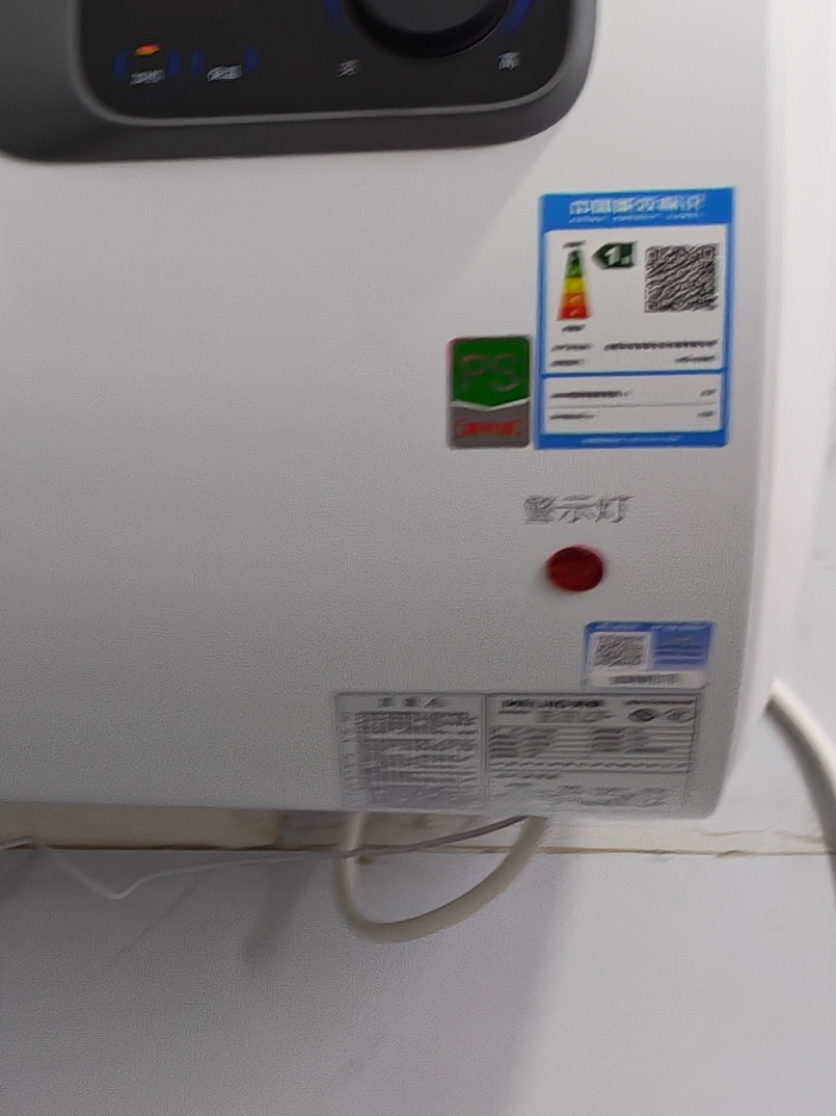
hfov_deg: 13.3
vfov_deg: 19.1
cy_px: 594
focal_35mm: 103
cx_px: -513
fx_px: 3318
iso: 800
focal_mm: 6.12
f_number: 1.9
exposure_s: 1/50
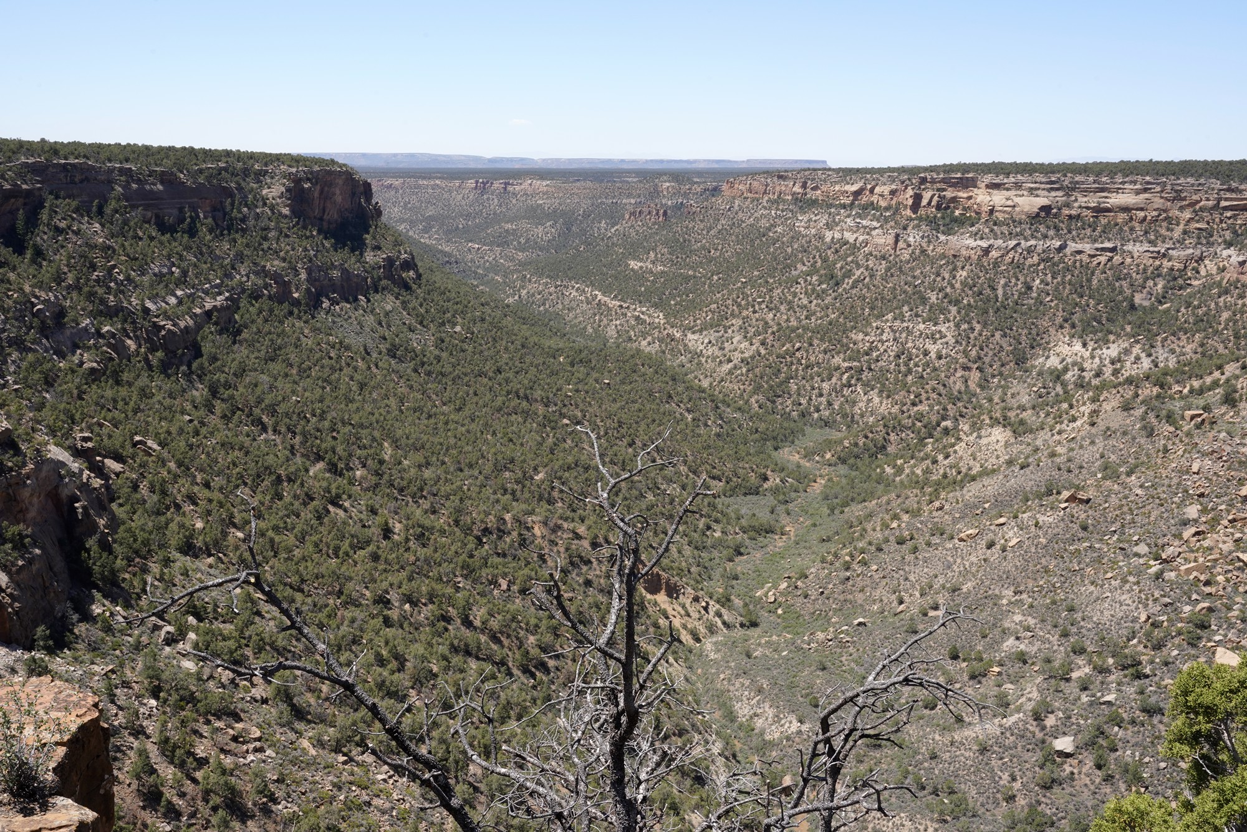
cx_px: 624
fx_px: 1247
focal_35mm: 36
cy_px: 416
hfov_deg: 53.1
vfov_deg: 36.9
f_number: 20
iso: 250
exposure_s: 1/100
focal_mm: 36
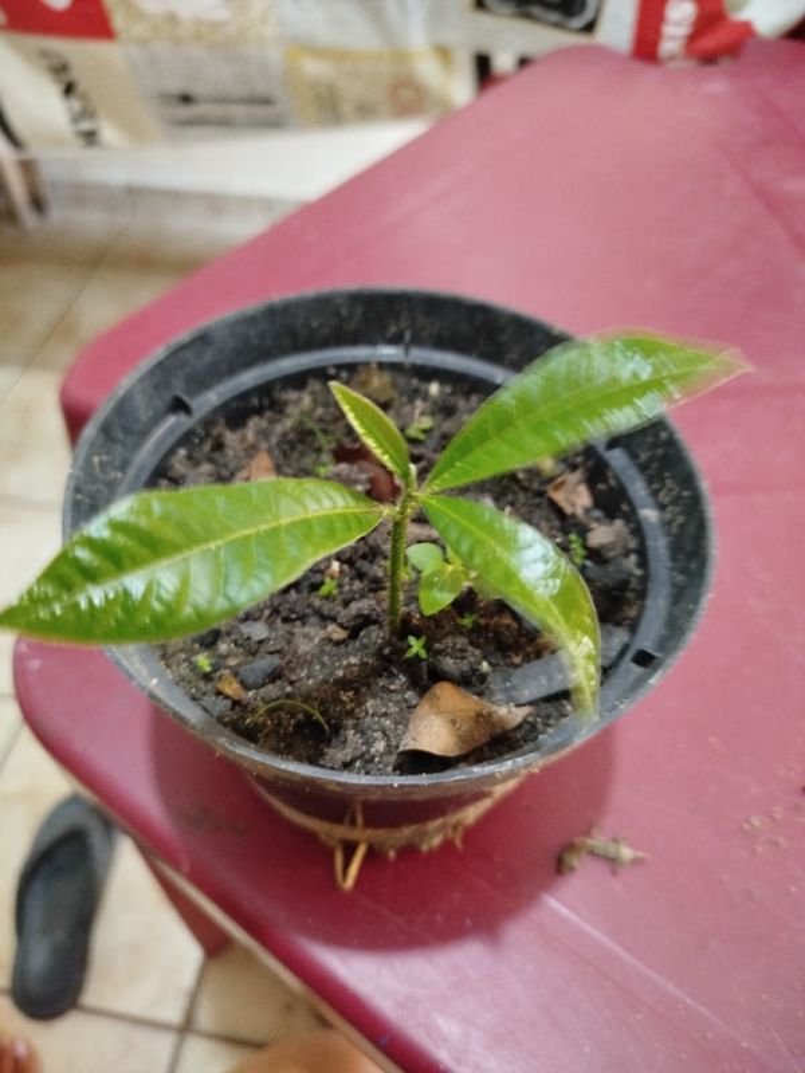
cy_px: 536
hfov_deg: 56.8
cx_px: 402
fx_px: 744
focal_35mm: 24
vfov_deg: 71.6
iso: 640
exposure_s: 1/17
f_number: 1.7
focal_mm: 5.31
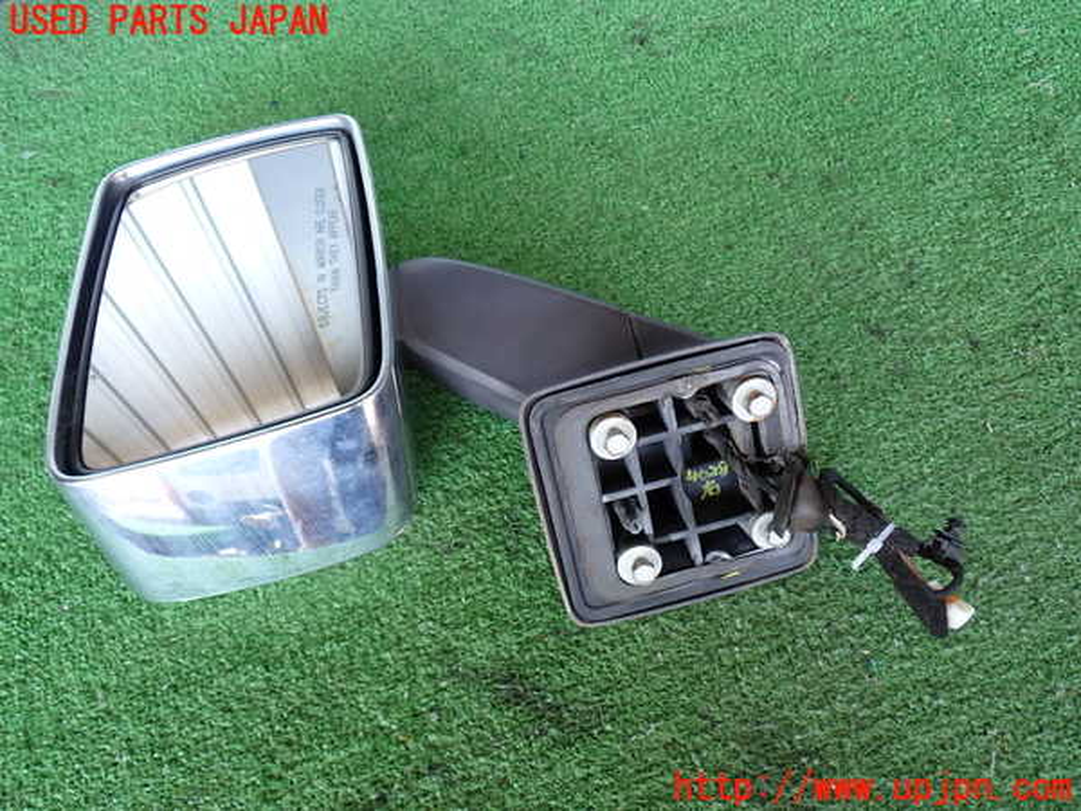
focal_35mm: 32
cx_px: 540
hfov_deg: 56.8
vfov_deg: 44.2
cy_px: 406
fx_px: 999
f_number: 2.4
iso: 200
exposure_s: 1/40
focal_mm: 5.79
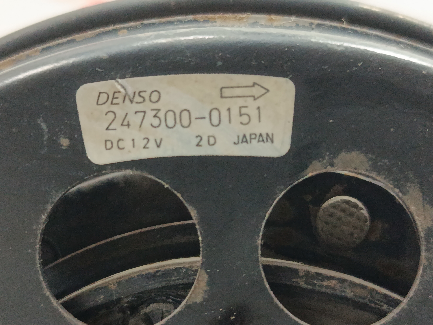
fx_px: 713
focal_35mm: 57
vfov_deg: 25.7
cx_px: 216
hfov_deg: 33.8
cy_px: 162
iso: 1791
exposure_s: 1/25
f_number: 1.7
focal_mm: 5.24
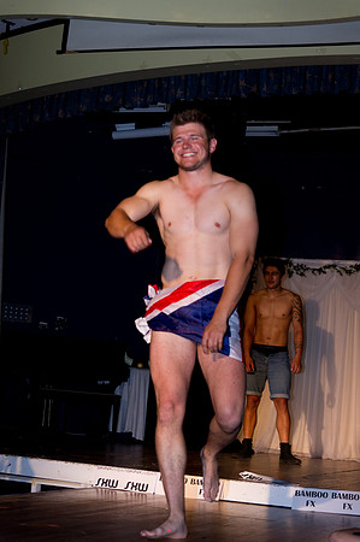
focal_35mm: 75
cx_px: 180
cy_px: 271
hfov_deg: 18.1
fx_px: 1128
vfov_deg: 27.0
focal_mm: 50
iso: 200
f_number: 2.8
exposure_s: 1/180
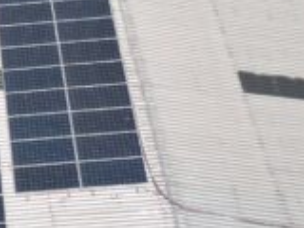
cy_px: -243
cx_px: -131
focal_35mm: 154
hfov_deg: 12.3
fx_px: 1352
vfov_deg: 9.0
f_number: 1.7
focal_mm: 6.72
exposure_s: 1/5000
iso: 200
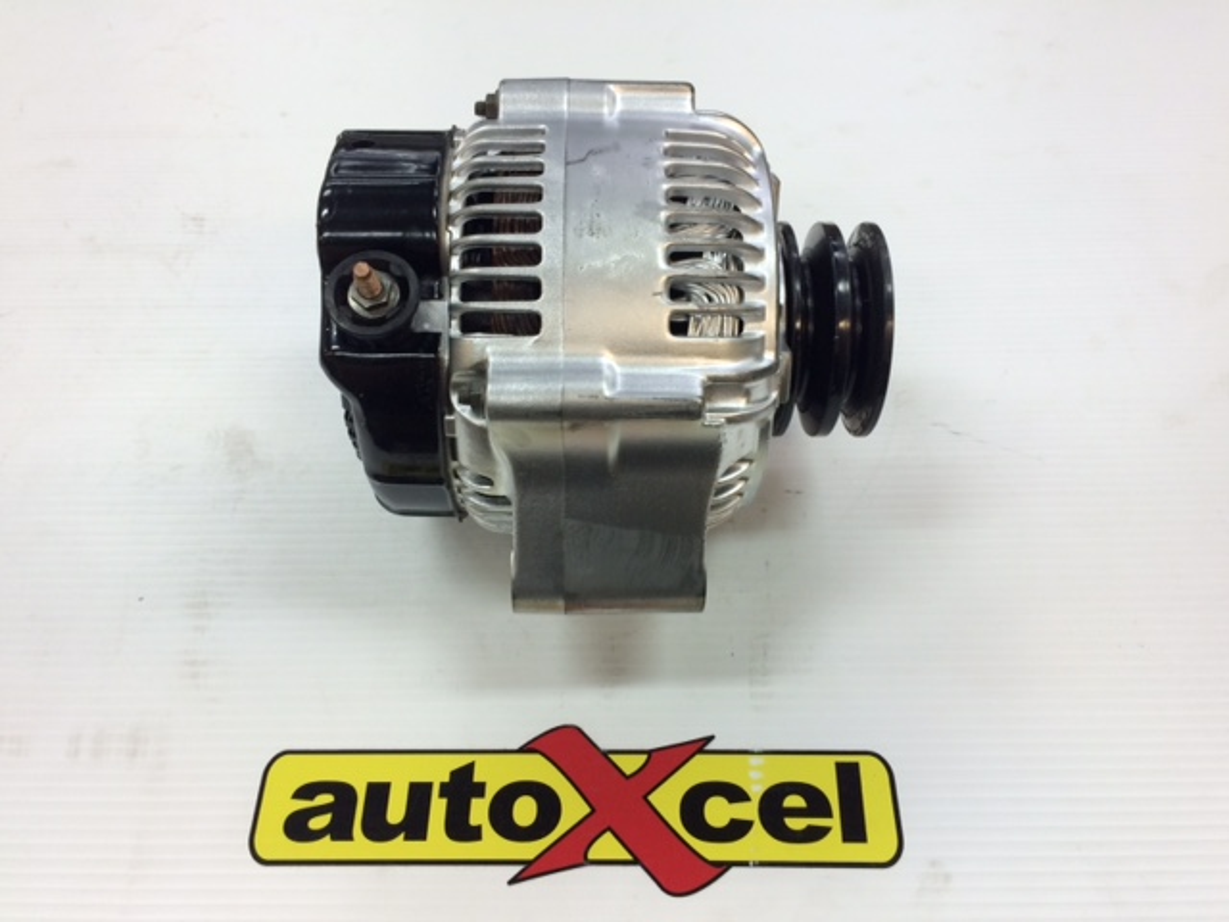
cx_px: 614
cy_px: 461
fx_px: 1030
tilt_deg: -53.6
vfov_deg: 48.2
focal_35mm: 29
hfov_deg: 61.7
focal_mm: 4.15
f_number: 2.2
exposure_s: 1/33
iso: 40
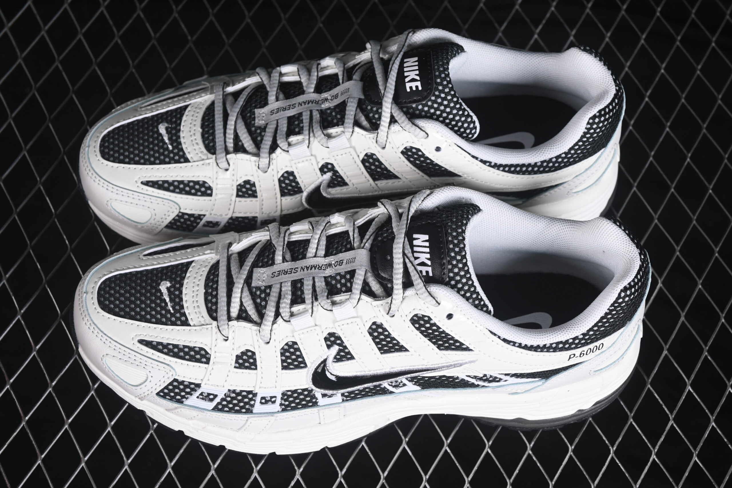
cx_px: 366
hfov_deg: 27.0
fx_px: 1525
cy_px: 244
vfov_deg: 18.2
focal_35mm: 75
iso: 160
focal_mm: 50
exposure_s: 1/80
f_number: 7.1
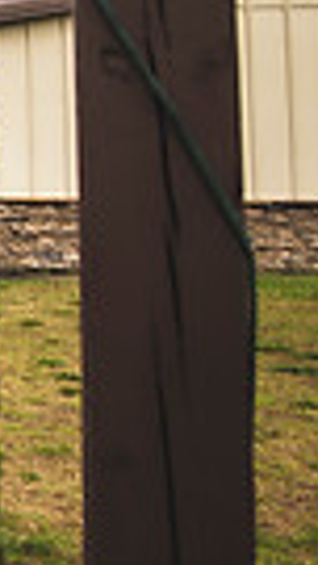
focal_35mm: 64
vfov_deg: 32.4
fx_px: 959
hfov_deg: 9.1
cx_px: -843
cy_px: 161
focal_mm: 14
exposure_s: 1/250
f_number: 2.8
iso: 100
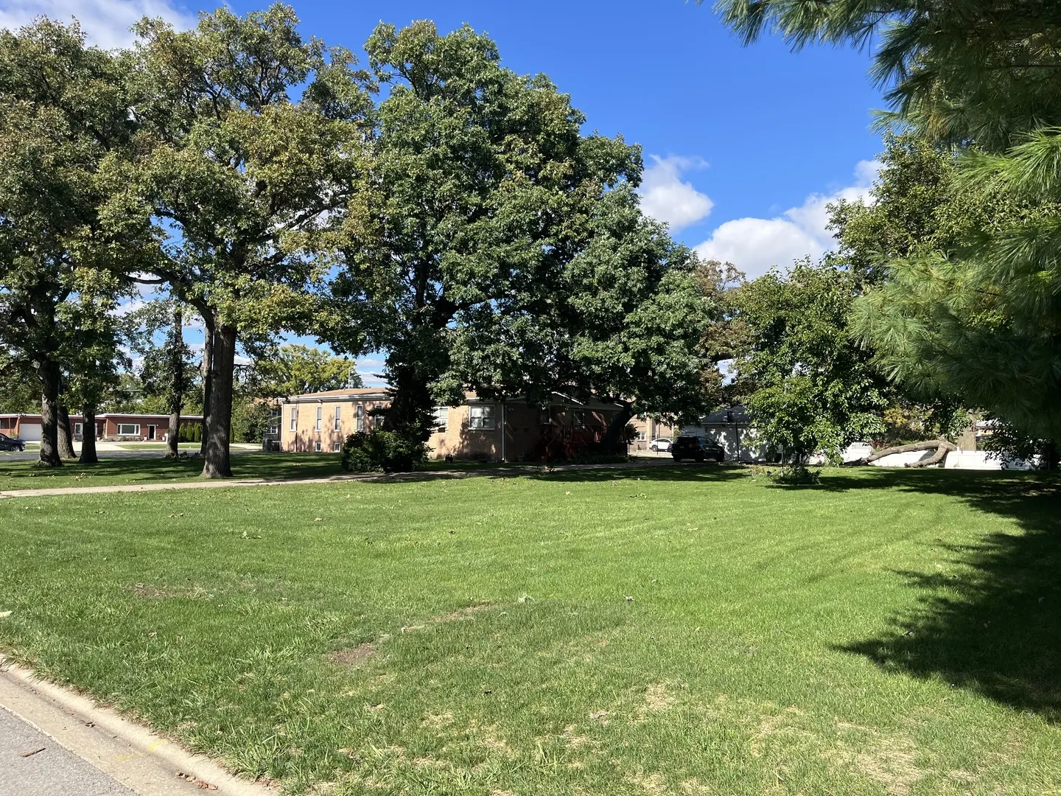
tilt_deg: +4.3
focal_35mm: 26
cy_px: 398
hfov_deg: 67.3
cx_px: 530
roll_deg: -2.4
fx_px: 797
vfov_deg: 53.1
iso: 50
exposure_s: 1/2062
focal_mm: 5.1
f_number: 1.6
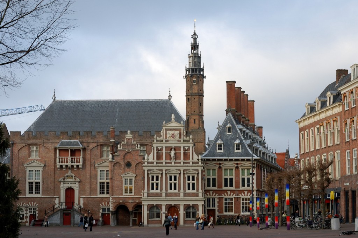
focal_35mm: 75
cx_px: 179
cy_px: 119
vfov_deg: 18.1
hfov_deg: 27.0
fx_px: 745
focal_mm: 50
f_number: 8
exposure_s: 1/100
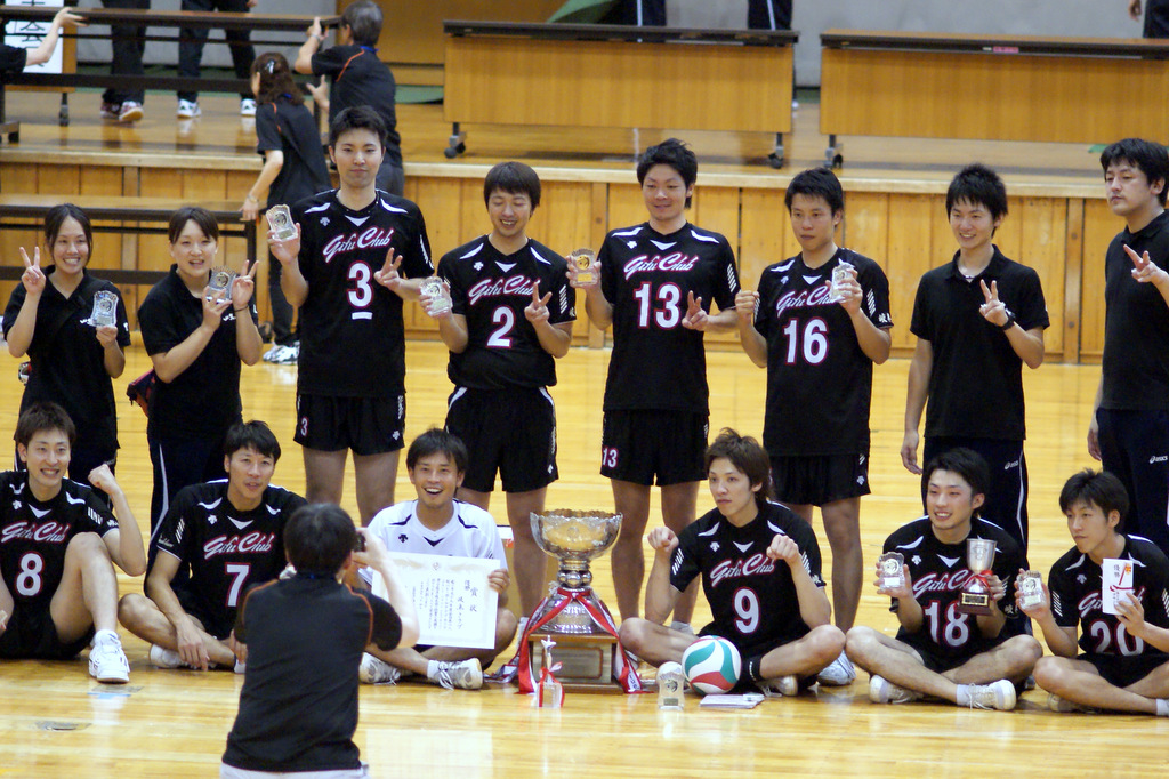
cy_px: 390
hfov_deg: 10.2
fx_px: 6573
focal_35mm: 202
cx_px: 584
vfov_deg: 6.8
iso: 1600
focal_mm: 135
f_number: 2.8
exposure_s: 1/125
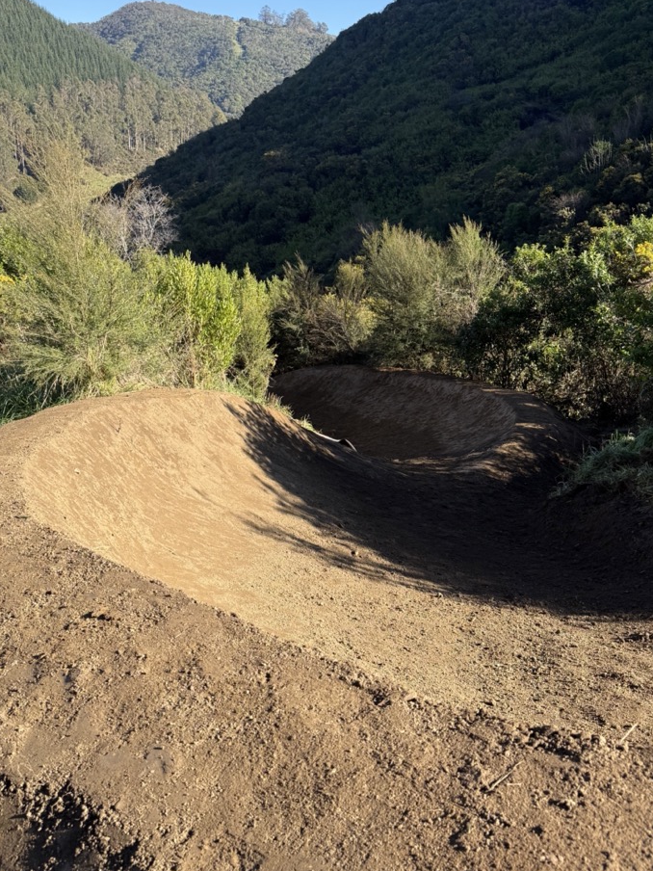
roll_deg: +1.0
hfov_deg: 41.8
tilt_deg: -15.2
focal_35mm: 34
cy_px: 377
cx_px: 316
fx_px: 855
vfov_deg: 53.8
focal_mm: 6.76
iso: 80
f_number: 1.78
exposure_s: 1/1493
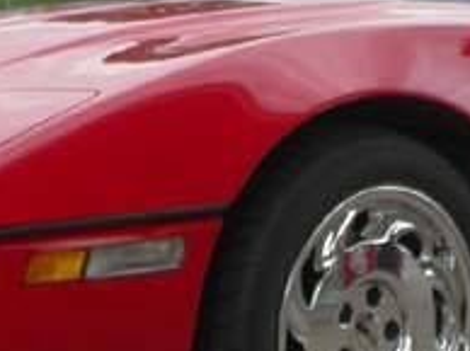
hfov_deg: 9.9
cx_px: 223
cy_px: 58
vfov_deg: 7.4
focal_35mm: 201
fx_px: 2726
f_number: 2.6
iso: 100
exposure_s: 1/1000
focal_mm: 7.85
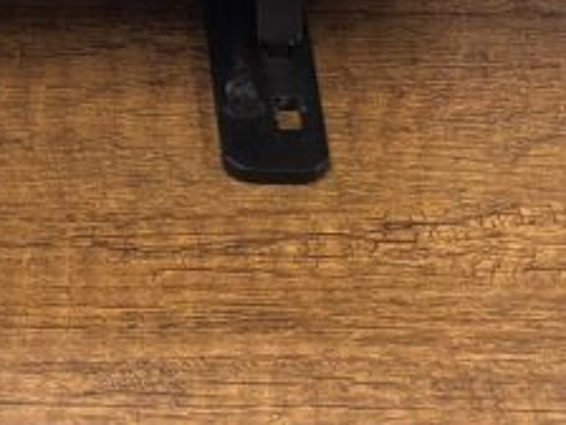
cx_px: -96
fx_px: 2273
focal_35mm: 139
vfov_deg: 9.2
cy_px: -698
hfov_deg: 13.8
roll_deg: -2.2
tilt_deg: -36.0
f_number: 1.6
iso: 125
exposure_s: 1/100
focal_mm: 5.96
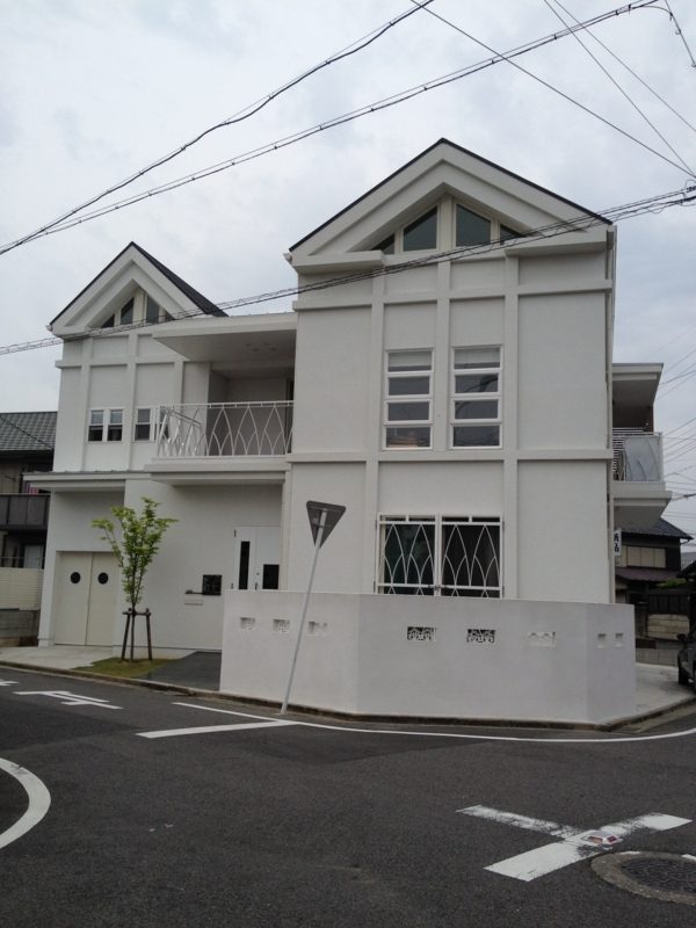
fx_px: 938
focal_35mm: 35
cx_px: 348
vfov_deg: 52.6
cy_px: 464
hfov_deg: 40.7
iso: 64
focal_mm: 4.28
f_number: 2.4
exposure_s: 1/3247
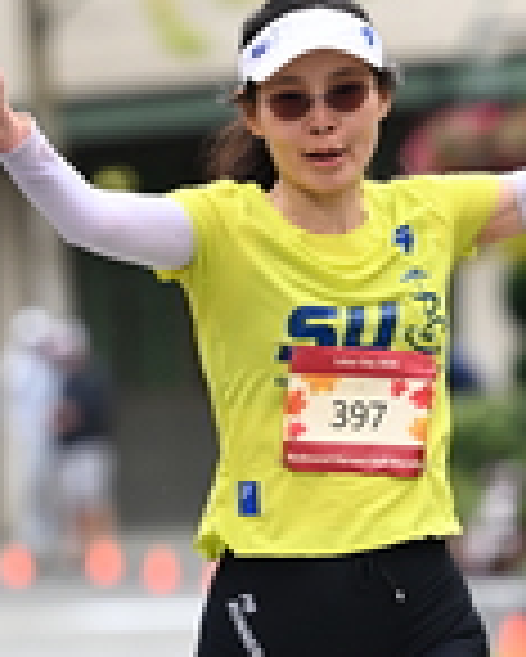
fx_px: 9953
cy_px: 441
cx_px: 299
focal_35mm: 512
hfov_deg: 3.0
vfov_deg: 3.8
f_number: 2.8
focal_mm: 145
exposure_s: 1/1600
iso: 1000
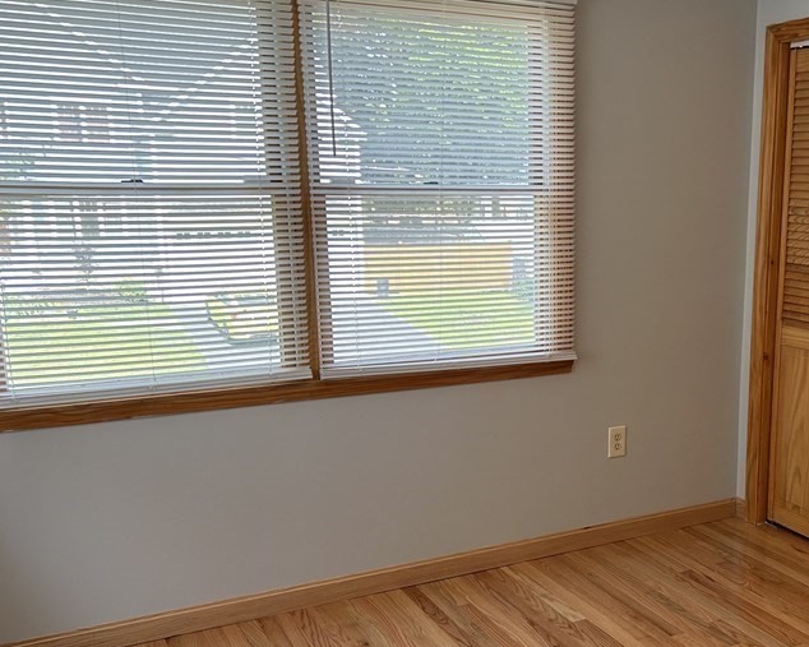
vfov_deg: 36.4
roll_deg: +0.9
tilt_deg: -12.1
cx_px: 582
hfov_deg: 43.7
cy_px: 380
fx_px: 982
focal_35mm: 41
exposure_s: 1/123
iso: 50
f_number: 1.5
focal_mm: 5.7
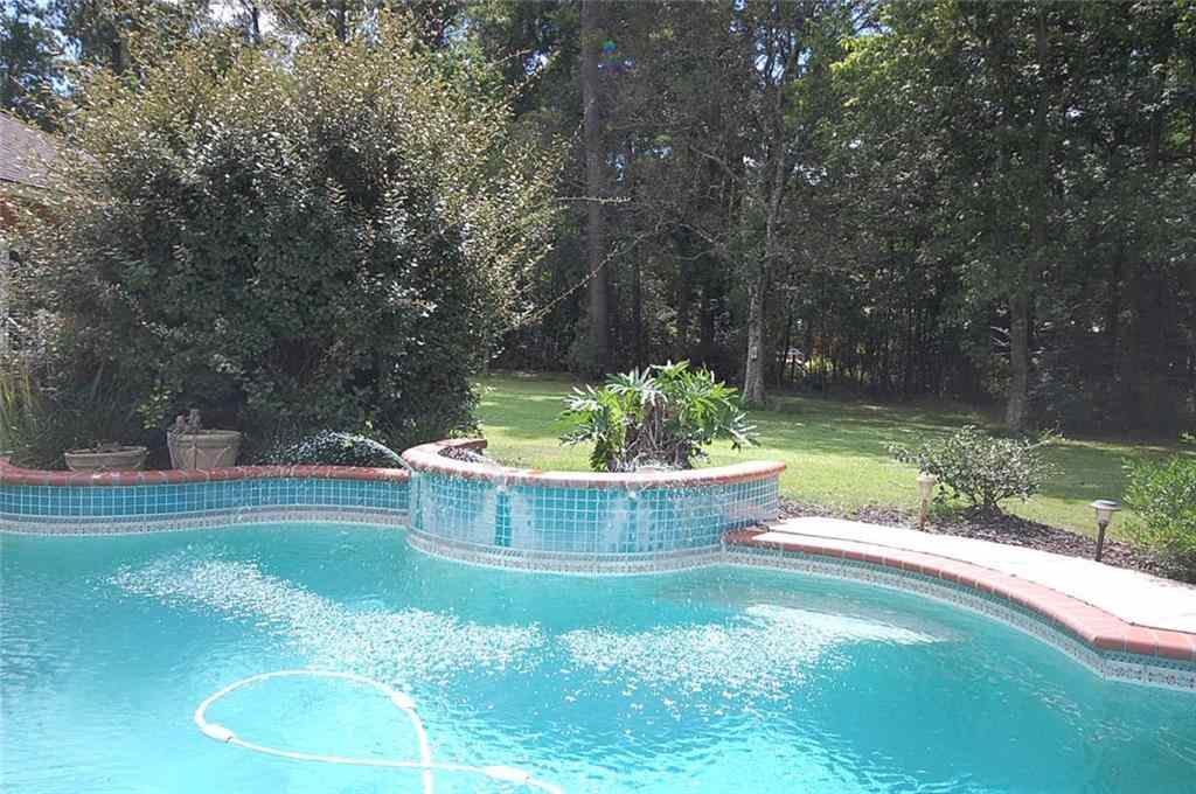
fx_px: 995
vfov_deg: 43.5
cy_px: 397
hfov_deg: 62.0
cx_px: 598
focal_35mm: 30
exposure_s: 1/200
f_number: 7.1
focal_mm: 20
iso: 200
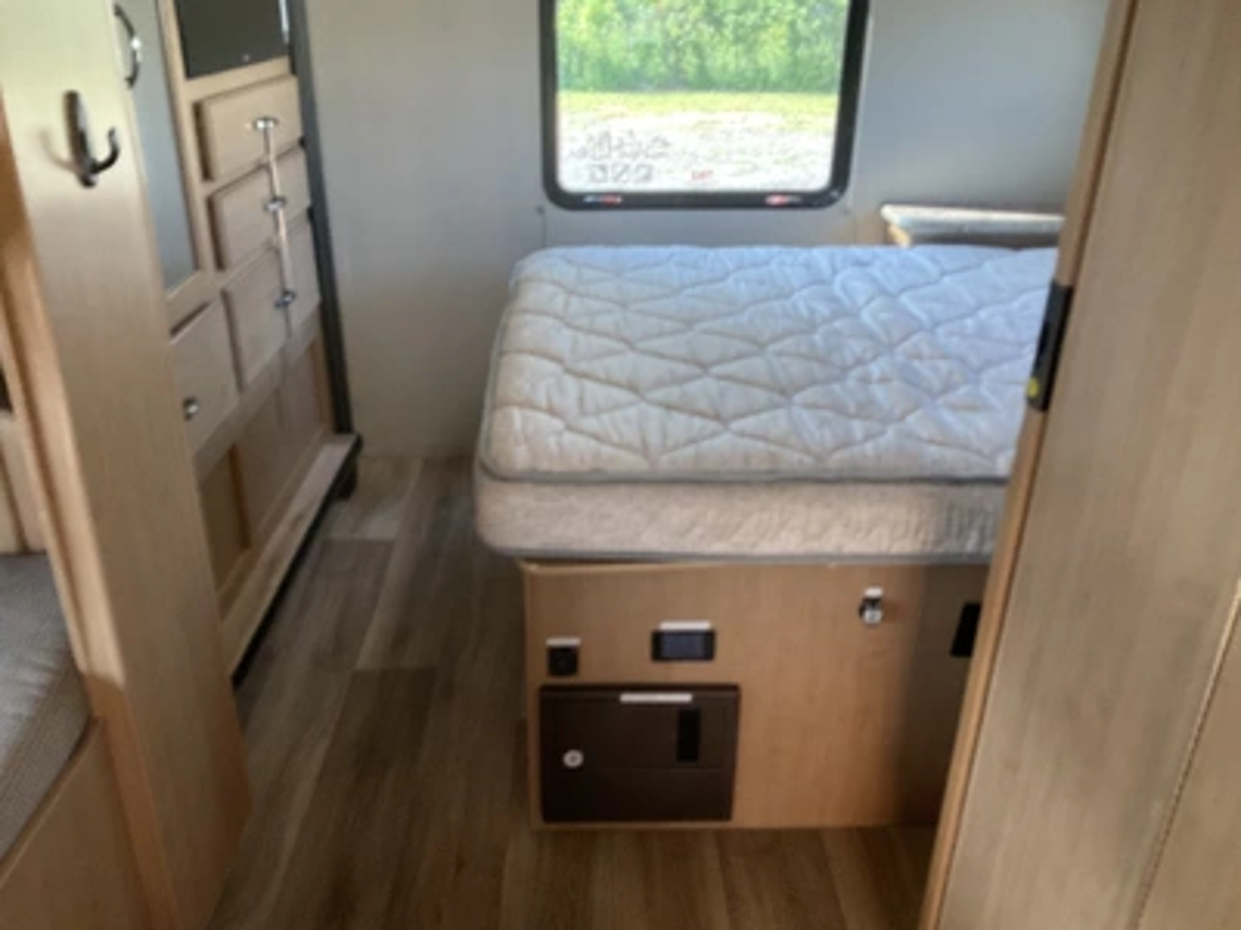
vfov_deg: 48.2
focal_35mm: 29
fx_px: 1040
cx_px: 620
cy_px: 465
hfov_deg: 61.7
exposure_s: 1/60
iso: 125
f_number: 1.8
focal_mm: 3
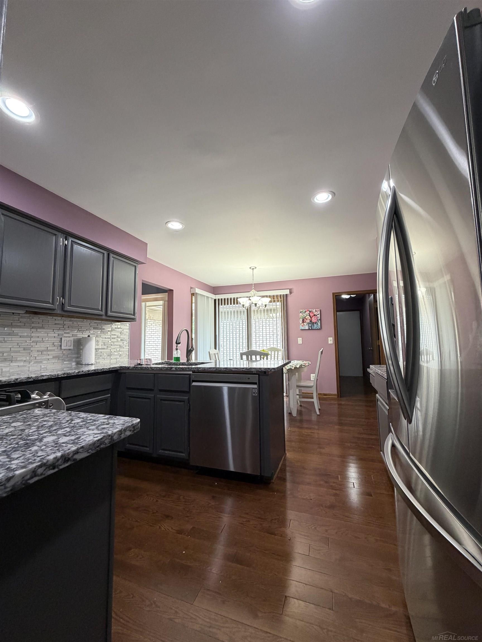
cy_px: 321
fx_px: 260
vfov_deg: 102.1
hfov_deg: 85.7
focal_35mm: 14
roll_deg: +1.0
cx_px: 241
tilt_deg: +4.6
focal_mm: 2.22
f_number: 2.2
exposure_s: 1/60
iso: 250
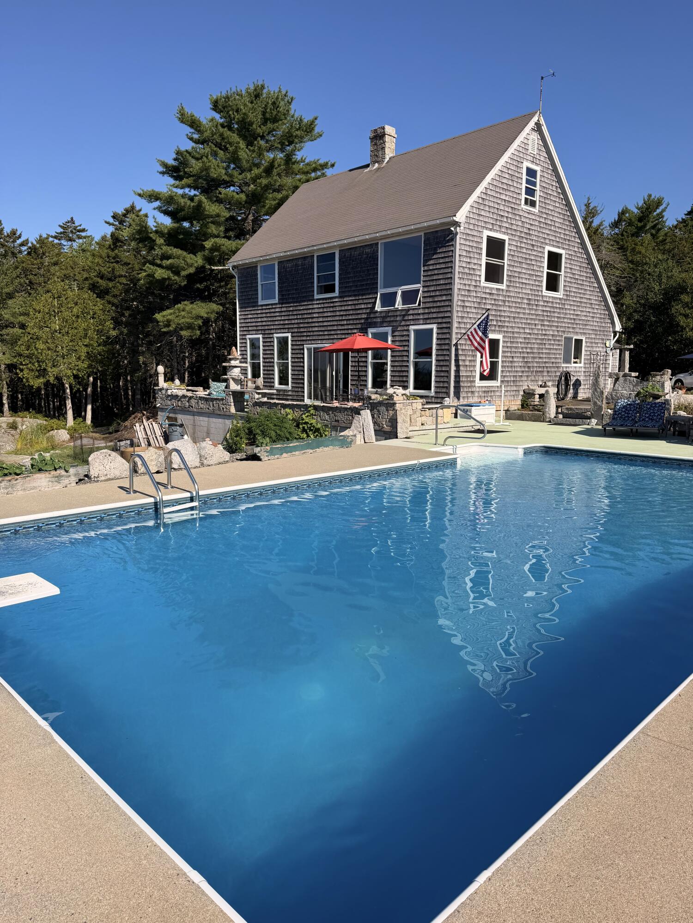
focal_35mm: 24
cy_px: 462
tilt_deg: -7.7
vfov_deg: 71.6
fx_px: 641
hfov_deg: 56.8
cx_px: 346
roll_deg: -0.6
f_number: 1.78
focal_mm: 6.76
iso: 80
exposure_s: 1/5319
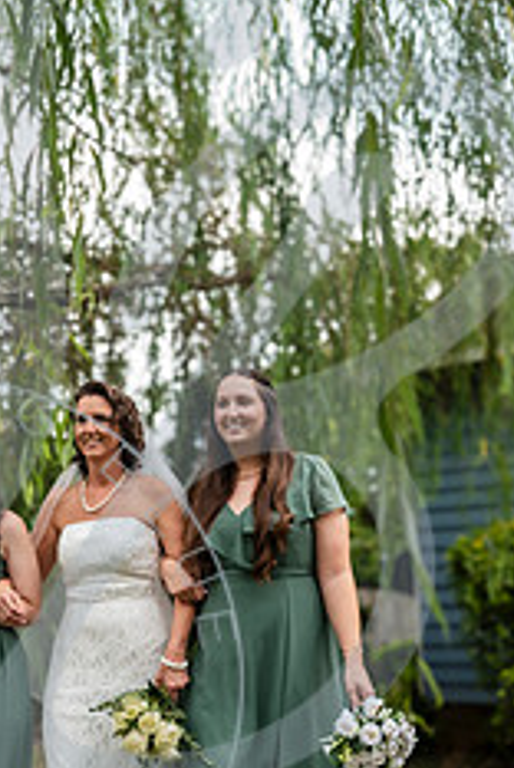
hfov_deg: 24.6
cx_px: 86
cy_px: 432
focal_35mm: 54
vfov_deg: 36.8
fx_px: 1153
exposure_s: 1/250
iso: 500
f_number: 2.8
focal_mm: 28
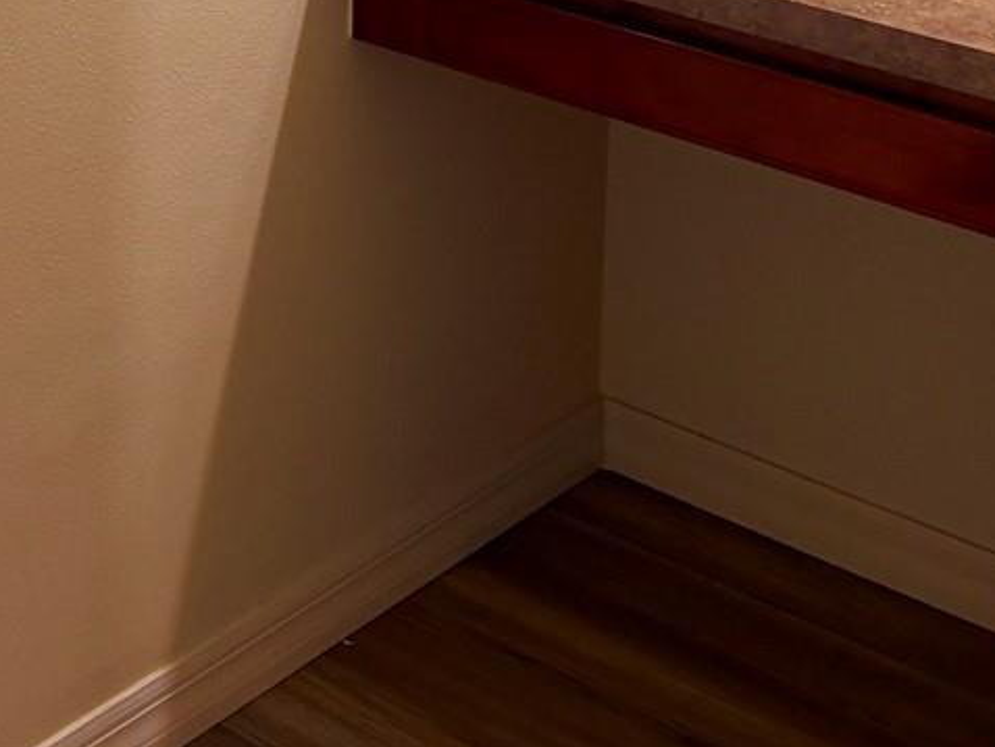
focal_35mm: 87
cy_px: -495
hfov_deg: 20.6
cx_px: -275
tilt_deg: -8.5
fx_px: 2502
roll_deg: +0.3
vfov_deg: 15.2
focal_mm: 5.96
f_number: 1.6
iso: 80
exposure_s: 1/60
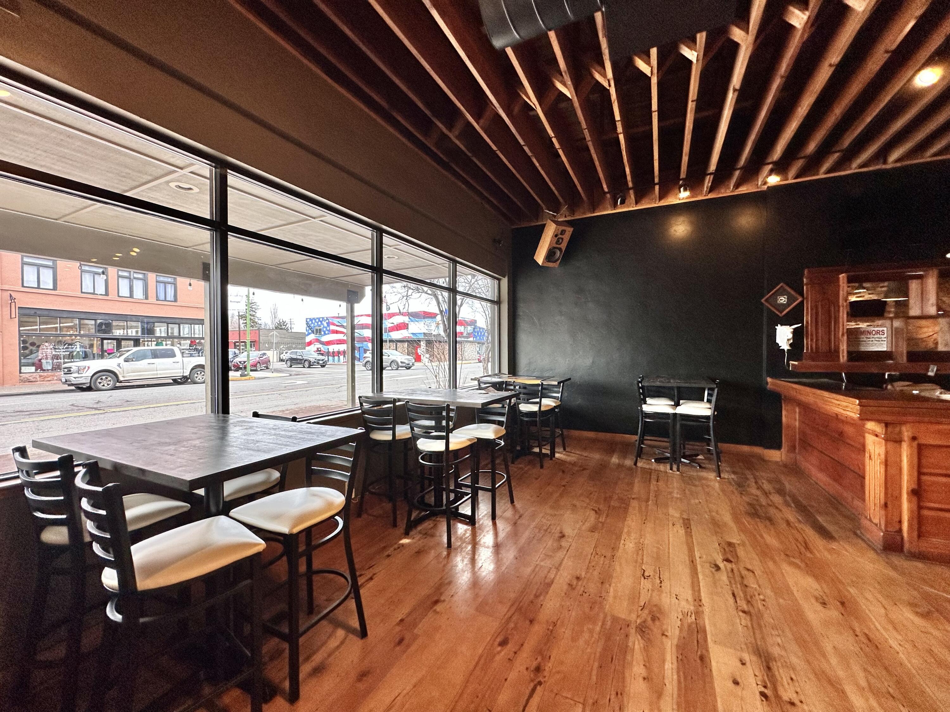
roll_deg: +0.1
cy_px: 356
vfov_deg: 85.7
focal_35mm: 14
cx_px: 475
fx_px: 384
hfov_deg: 102.1
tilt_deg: -0.8
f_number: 2.2
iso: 100
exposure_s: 1/120
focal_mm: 2.22
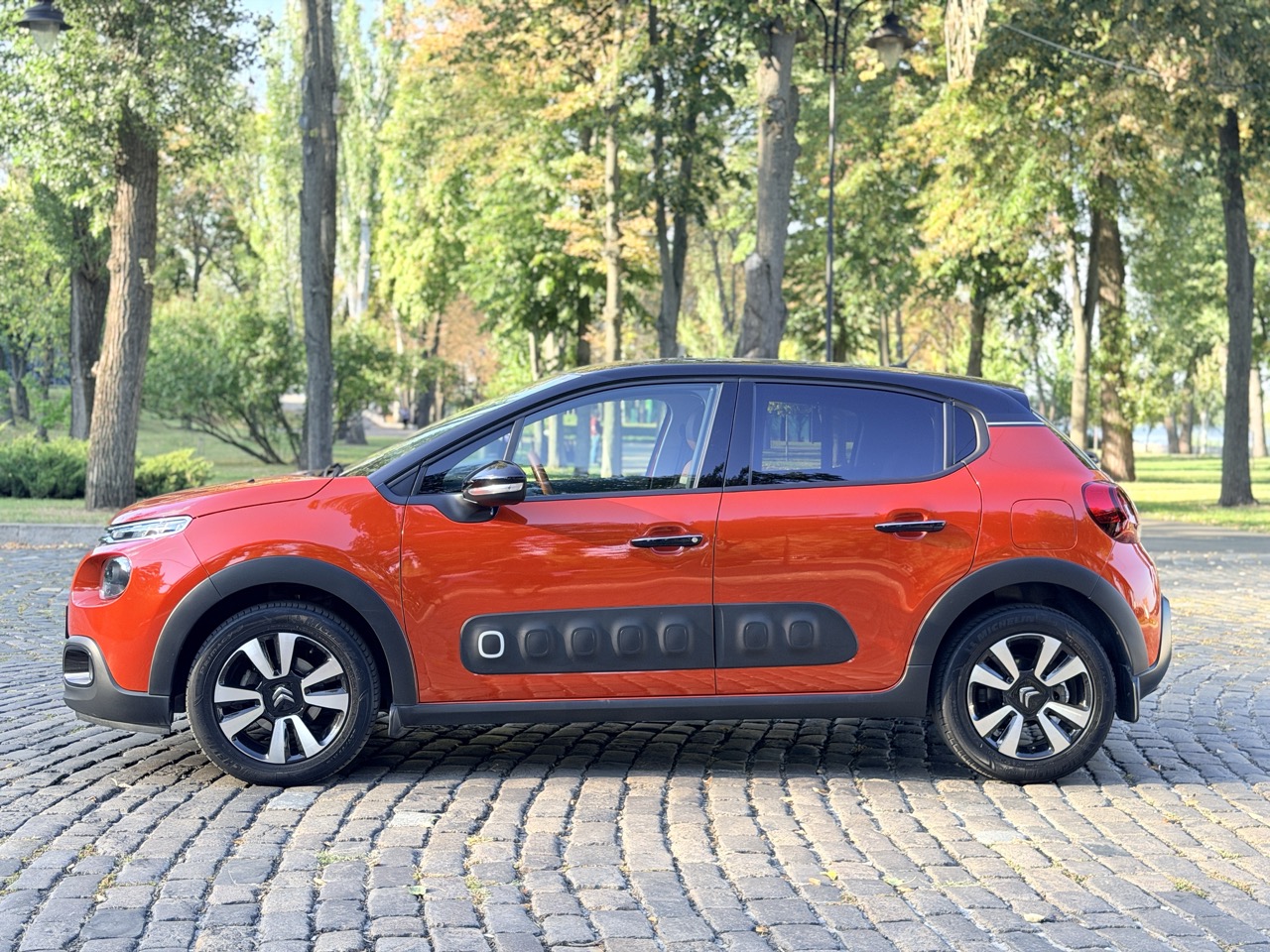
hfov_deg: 39.7
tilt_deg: -2.2
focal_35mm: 48
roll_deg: -0.2
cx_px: 635
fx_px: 1761
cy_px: 476
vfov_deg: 30.3
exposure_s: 1/377
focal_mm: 6.76
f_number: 1.78
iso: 64
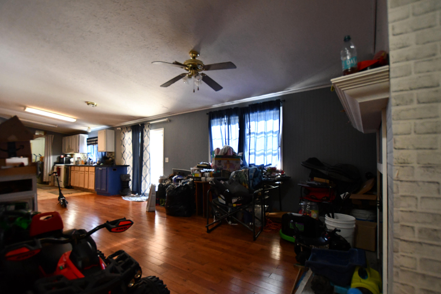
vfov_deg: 73.7
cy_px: 147
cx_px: 220
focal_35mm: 16
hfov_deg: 96.7
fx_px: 196
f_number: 3.5
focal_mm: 11
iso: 2800
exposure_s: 1/125
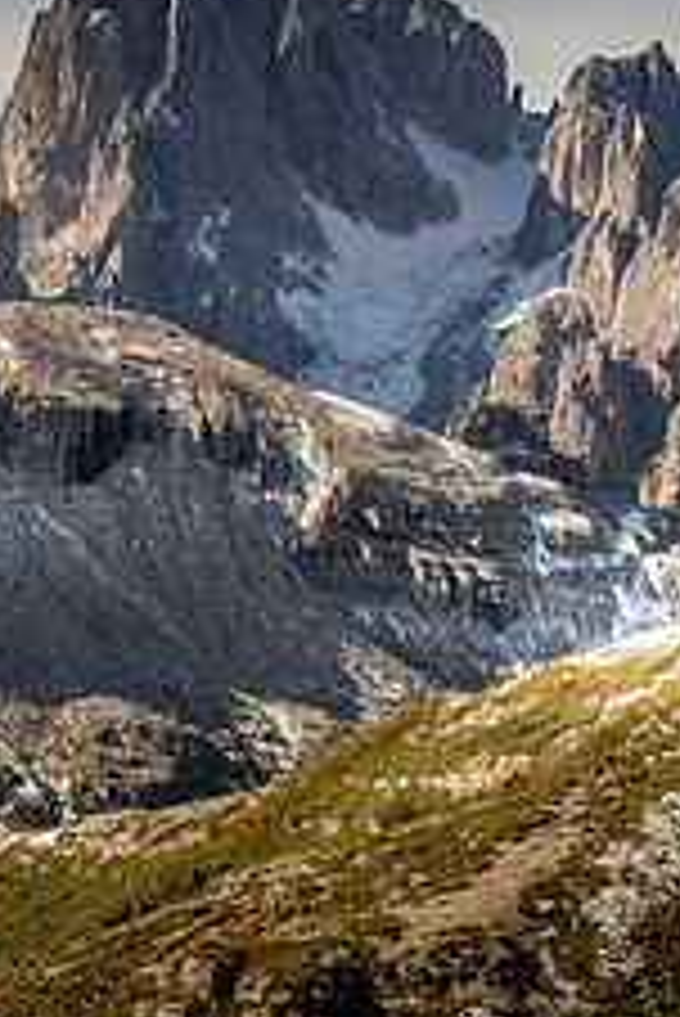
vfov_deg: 14.0
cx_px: -374
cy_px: 367
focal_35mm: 146
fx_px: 4130
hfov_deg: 9.1
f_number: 6.3
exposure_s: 1/400
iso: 400
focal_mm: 38
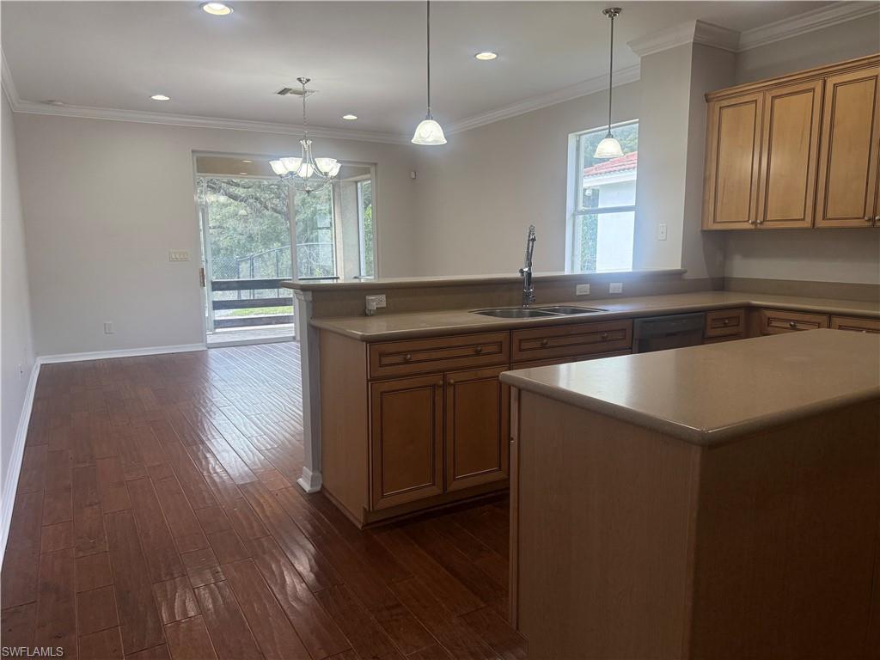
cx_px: 440
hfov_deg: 71.6
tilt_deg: -7.1
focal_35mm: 24
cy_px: 330
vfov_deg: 56.8
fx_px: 610
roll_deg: +0.5
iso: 200
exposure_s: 1/225
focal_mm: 6.76
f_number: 1.78
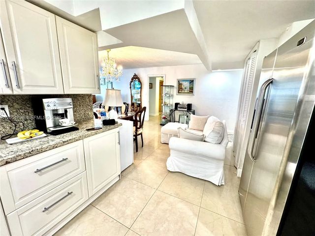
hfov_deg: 102.1
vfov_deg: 85.7
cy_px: 118
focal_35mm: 14
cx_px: 158
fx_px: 127
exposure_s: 1/120
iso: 200
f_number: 2.2
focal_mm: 2.22
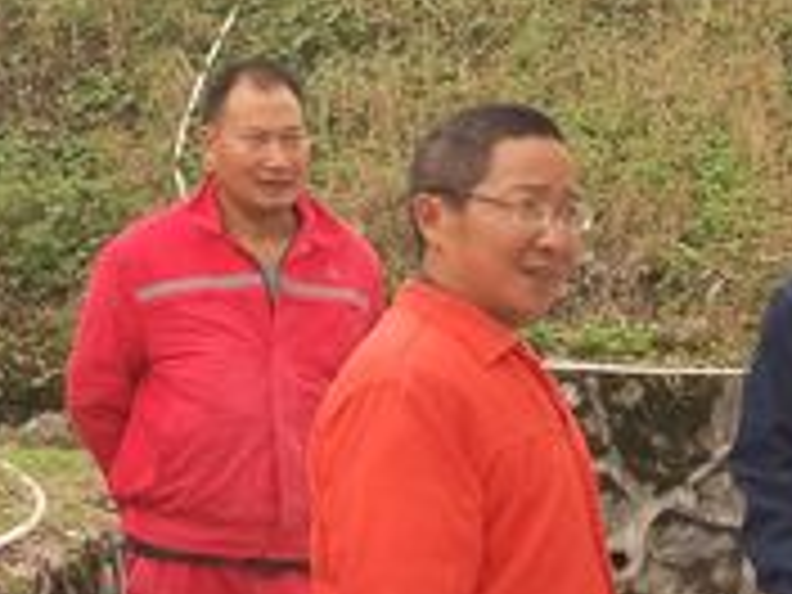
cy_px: 500
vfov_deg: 16.1
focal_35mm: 91
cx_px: 1062
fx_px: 2082
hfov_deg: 19.6
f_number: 2.6
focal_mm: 5.47
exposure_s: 1/256
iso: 36
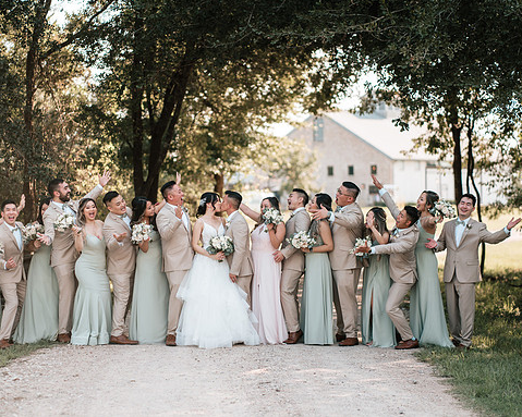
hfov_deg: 19.6
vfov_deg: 15.7
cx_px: 218
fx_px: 1514
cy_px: 207
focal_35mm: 98
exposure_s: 1/800
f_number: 1.8
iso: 100
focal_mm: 85
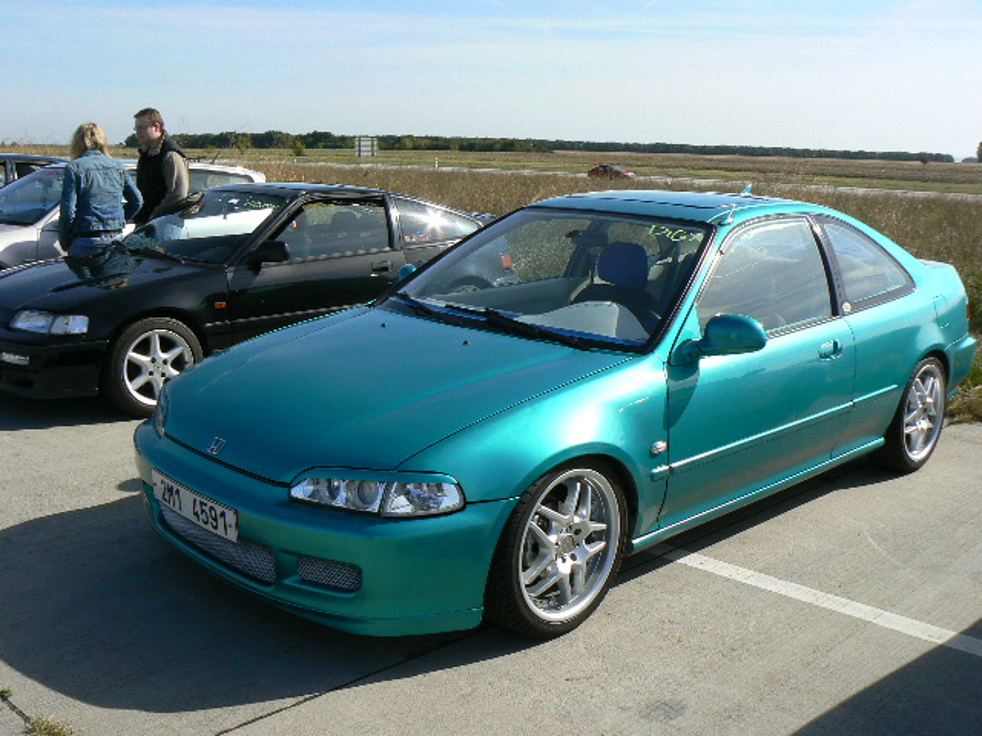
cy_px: 368
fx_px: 1021
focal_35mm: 36
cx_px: 491
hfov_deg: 51.4
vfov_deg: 39.7
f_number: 6.3
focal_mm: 6
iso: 80
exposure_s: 1/400
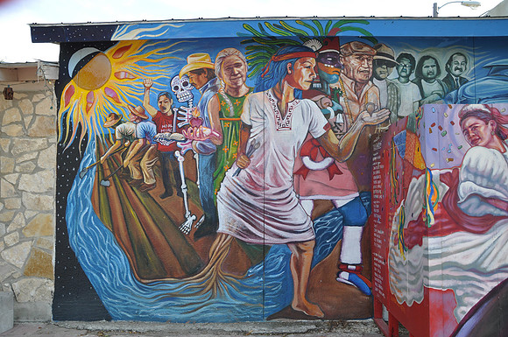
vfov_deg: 47.8
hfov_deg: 67.5
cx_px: 254
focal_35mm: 27
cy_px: 168
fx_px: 380
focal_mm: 18
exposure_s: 1/50
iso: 200
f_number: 7.1
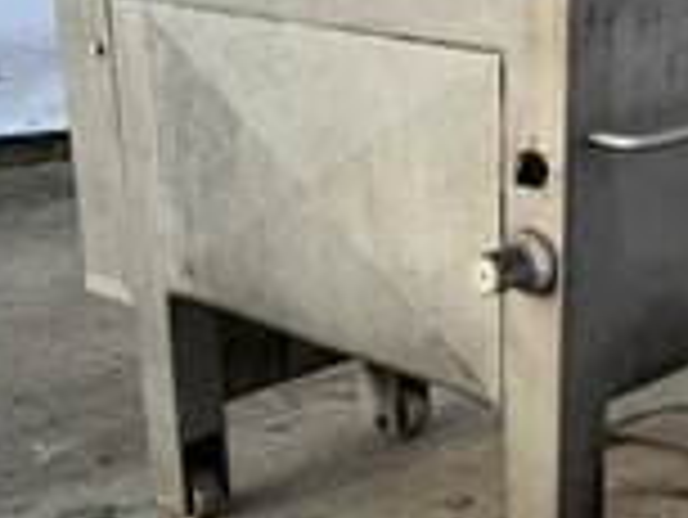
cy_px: 333
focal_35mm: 68
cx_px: 553
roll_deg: -2.8
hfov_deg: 27.9
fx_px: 1353
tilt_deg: -17.4
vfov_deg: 21.6
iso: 32
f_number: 1.6
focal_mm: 5.1
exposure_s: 1/522
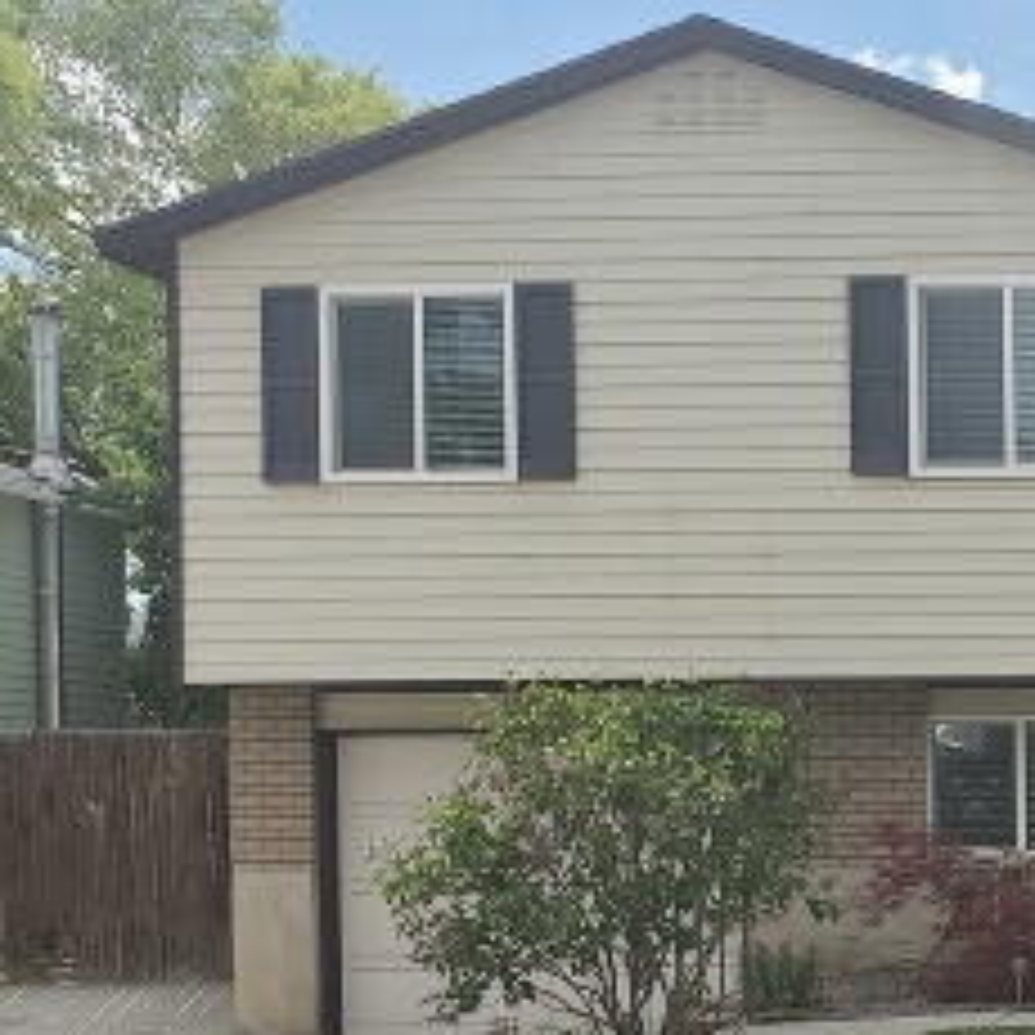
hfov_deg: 24.1
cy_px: 936
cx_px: 1287
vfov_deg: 26.0
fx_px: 2165
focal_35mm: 64
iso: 50
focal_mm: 4.3
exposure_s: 1/1755
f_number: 2.4
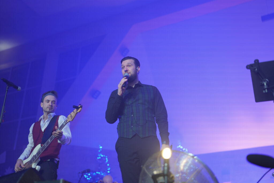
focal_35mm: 50
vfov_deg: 27.0
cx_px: 137
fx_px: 381
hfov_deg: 39.6
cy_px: 92
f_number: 1.8
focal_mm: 50
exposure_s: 1/60
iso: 400
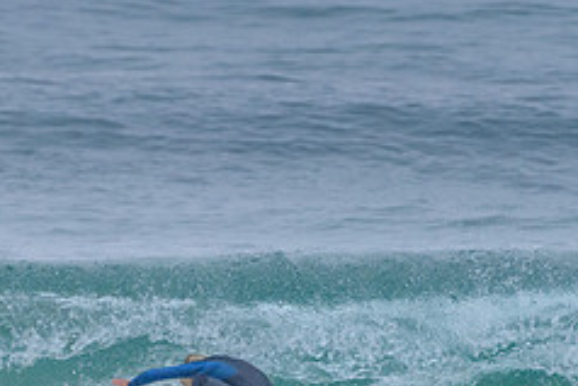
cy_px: 356
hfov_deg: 1.4
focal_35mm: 1495
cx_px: 120
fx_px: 24017
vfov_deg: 0.9
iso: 2200
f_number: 5.6
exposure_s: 1/2000
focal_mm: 500
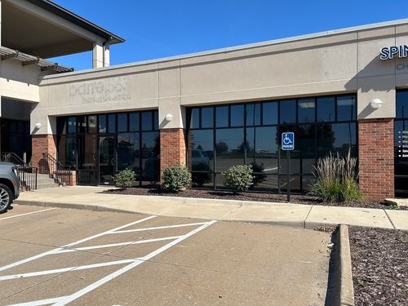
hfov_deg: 67.3
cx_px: 204
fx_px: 306
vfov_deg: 53.1
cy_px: 153
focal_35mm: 26
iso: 50
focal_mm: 5.7
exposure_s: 1/4444
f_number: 1.5
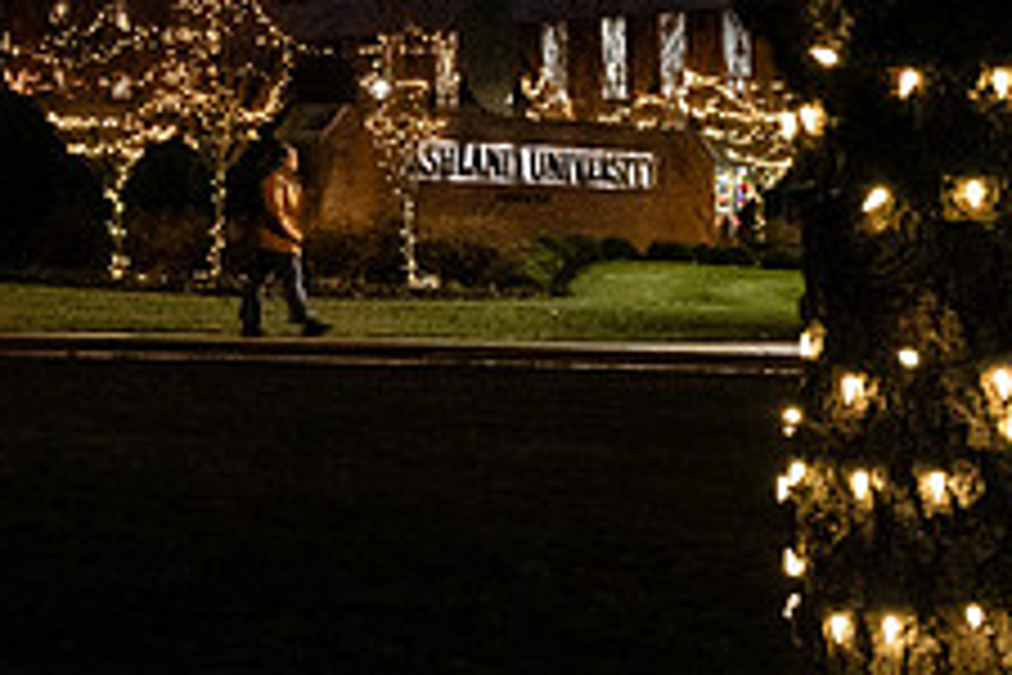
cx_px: -162
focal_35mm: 142
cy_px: -173
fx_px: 3991
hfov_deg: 14.1
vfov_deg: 9.5
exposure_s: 1/30
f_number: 8
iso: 3200
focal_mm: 55
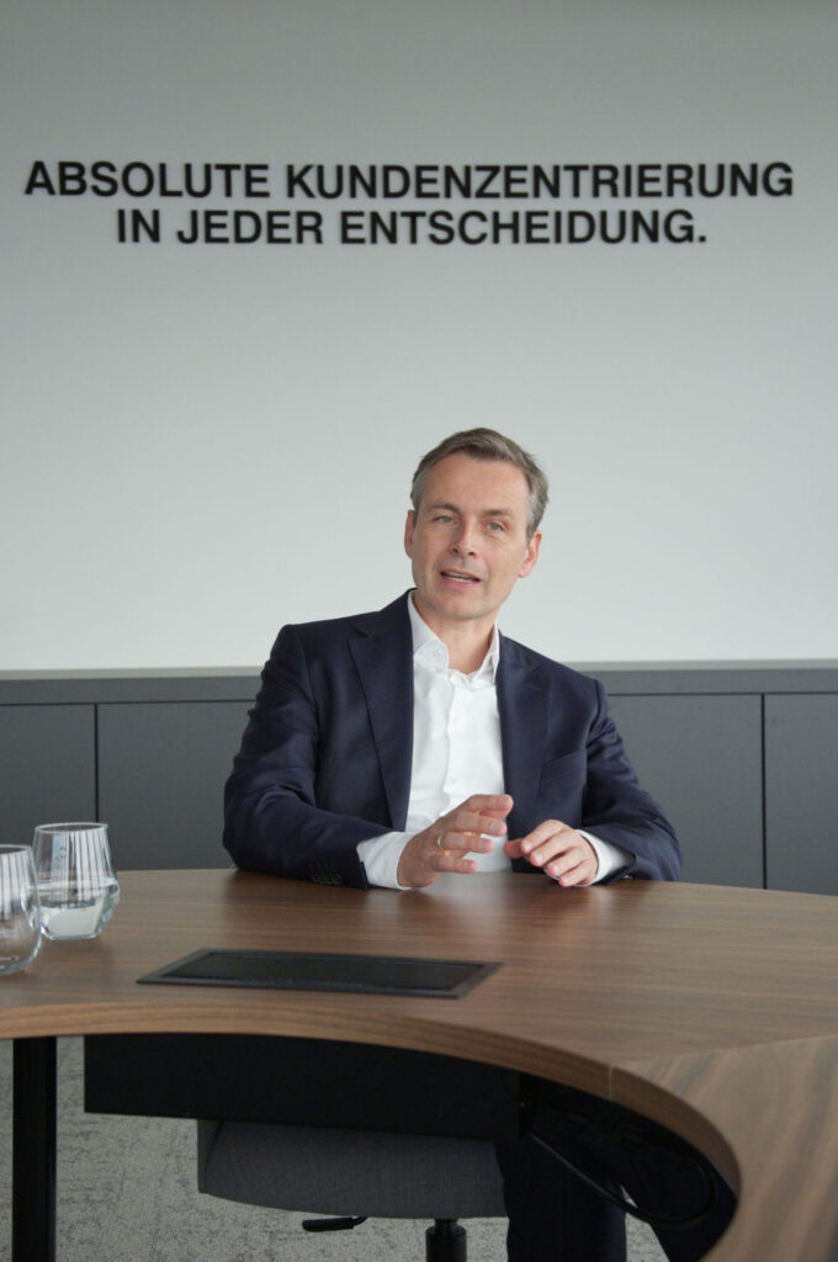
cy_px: 631
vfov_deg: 35.7
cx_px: 419
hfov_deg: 24.1
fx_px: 1960
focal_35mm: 56
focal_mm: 37.4
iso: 2500
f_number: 4.1
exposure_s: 1/1250
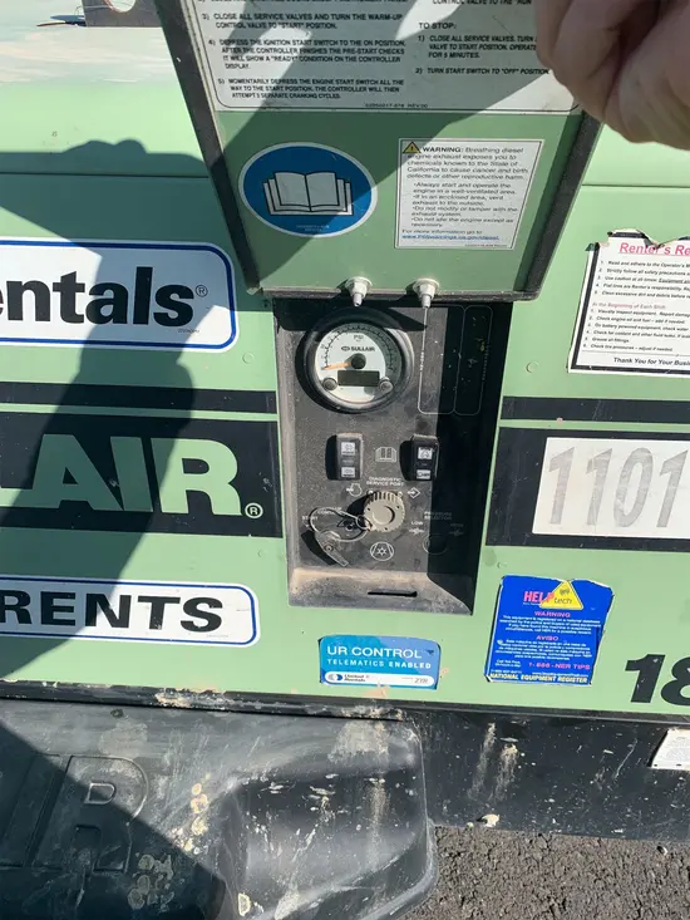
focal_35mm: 26
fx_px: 691
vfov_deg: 67.3
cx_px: 345
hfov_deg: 53.1
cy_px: 460
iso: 25
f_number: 1.8
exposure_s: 1/2208
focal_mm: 4.25
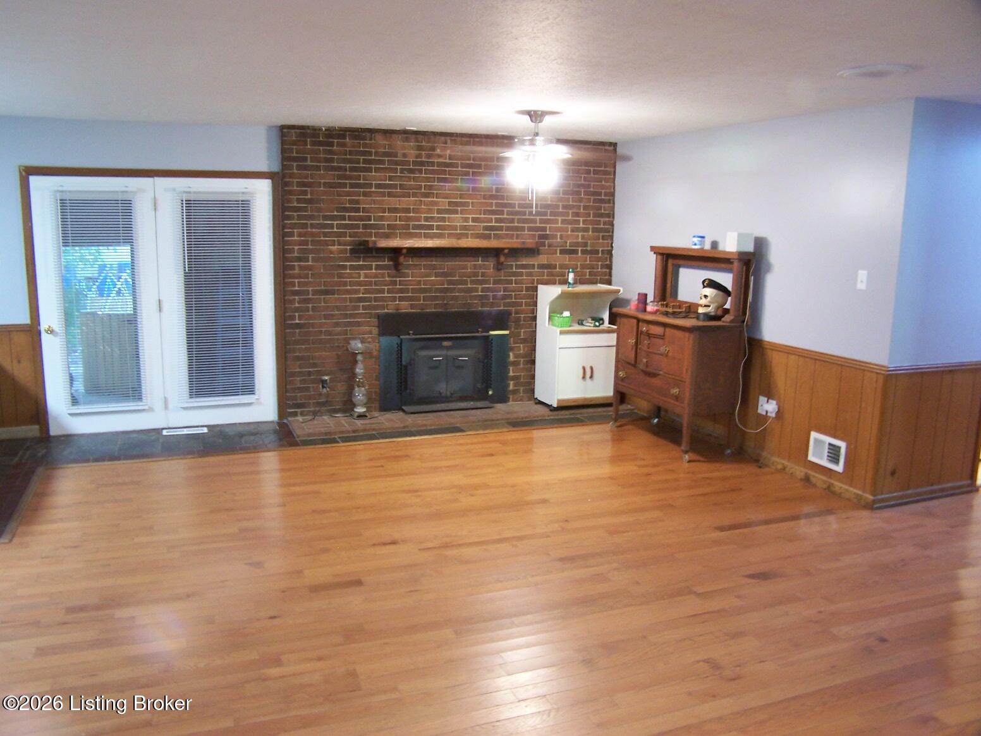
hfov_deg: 49.0
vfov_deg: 37.7
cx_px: 490
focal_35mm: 38
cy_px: 368
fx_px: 1077
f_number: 2.8
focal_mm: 6.3
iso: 140
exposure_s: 1/4
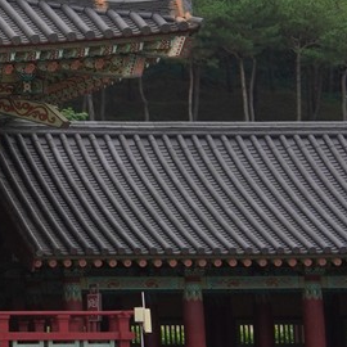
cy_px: -31
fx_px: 2495
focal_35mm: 220
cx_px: -662
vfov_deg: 7.9
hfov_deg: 7.2
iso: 400
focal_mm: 35
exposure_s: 1/80
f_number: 16
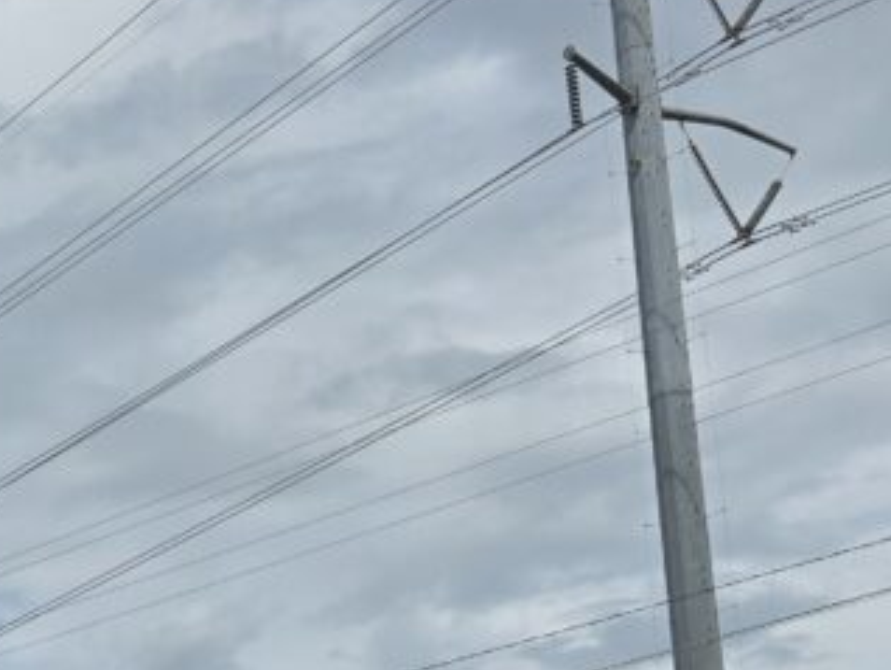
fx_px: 1906
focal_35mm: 74
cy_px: 1034
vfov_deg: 17.7
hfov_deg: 21.9
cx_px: -446
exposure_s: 1/1844
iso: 12
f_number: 1.7
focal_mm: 6.3
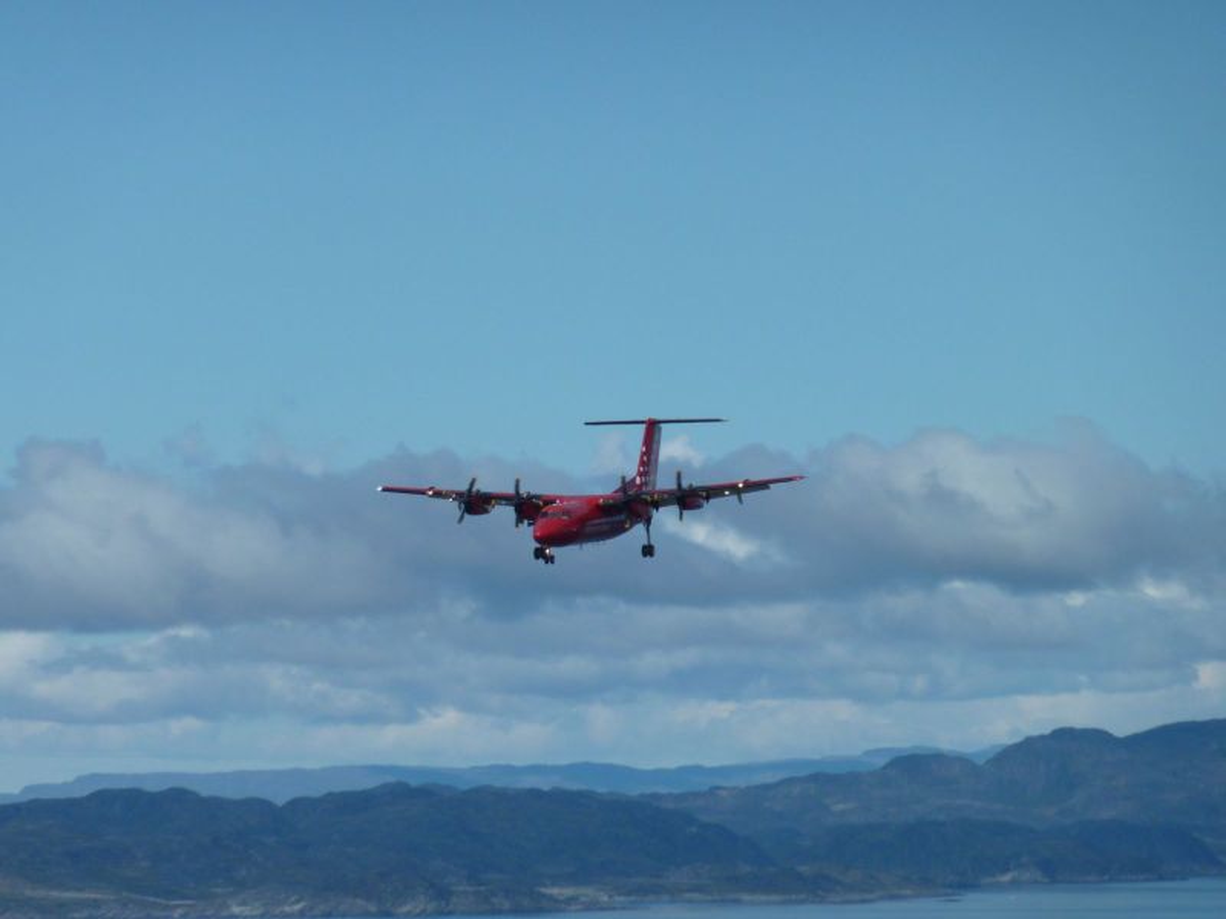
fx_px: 10625
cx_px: 613
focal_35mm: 300
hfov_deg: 6.6
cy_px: 460
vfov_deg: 5.0
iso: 80
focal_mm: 49.2
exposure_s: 1/1000
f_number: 5.6
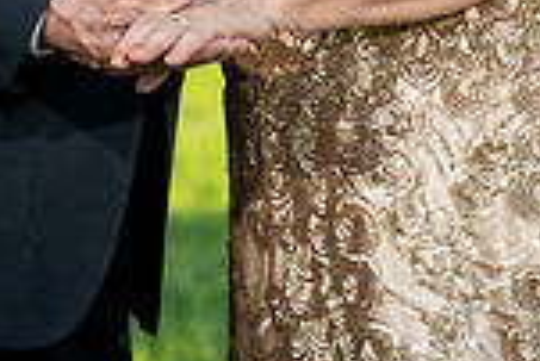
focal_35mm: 253
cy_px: -332
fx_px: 3799
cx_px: 182
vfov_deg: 5.3
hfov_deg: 8.1
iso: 200
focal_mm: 85
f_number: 2.8
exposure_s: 1/1600
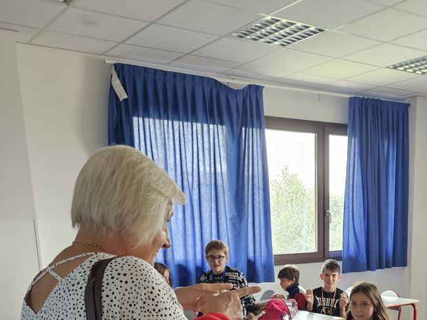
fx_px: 580
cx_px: 284
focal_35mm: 47
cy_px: 353
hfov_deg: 40.0
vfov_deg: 28.1
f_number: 1.7
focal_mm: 6.3
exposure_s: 1/60
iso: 250
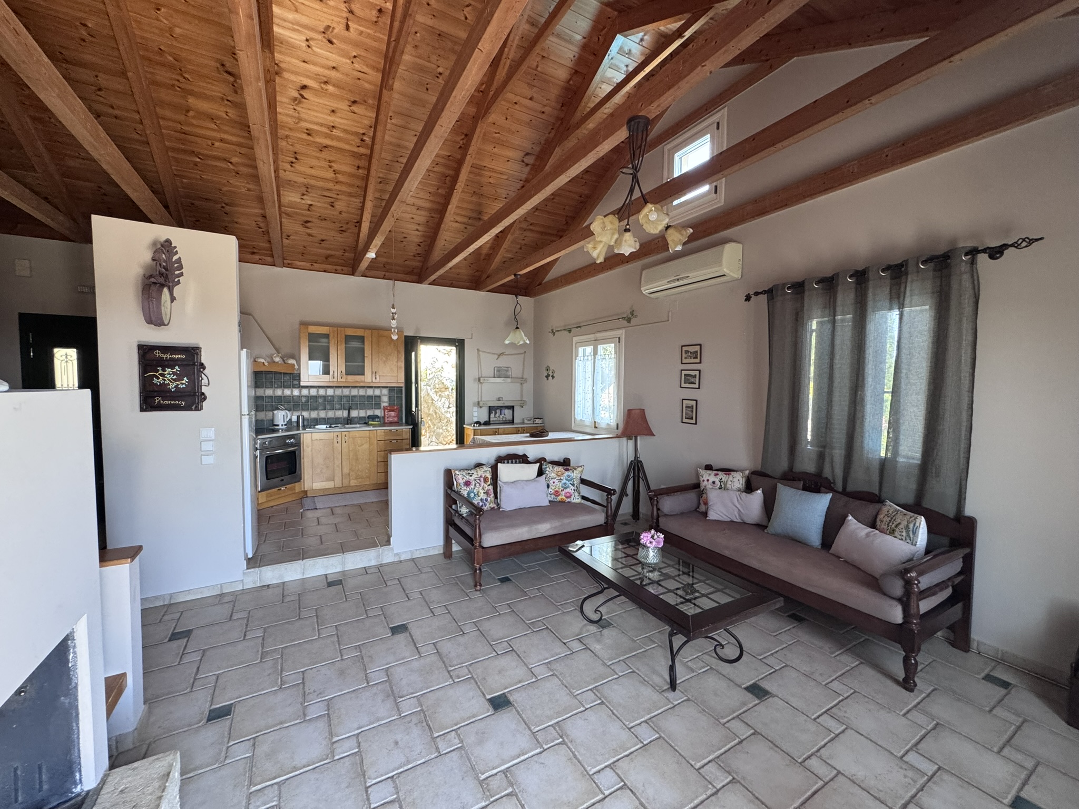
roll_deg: -0.7
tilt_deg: -2.6
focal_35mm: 14
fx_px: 436
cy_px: 404
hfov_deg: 102.1
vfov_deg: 85.7
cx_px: 540
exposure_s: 1/99
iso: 250
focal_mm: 2.22
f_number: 2.2
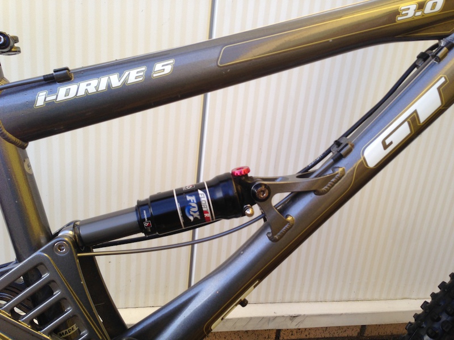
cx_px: 227
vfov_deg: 42.9
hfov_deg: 55.4
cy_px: 170
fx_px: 433
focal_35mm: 33
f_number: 2.4
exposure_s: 1/123
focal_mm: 4.12
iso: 50
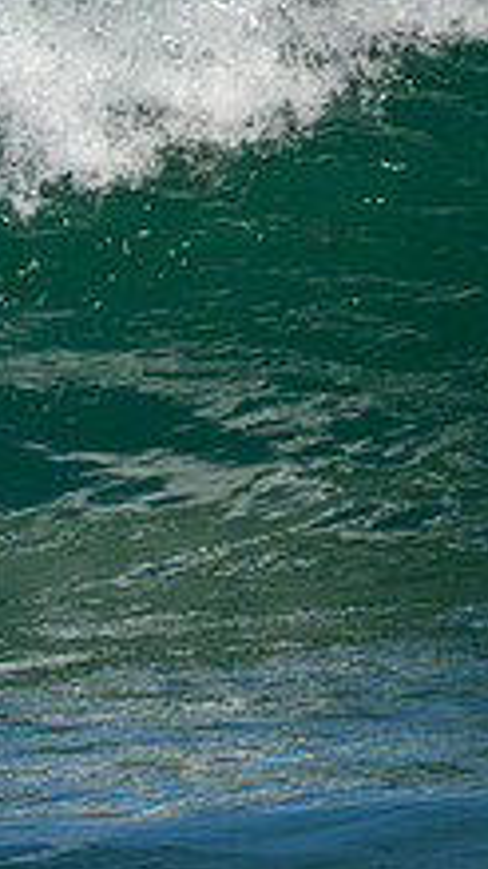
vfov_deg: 0.8
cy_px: 236
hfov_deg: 0.5
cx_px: -807
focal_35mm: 2549
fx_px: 58705
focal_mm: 800
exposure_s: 1/2000
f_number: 11
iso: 720
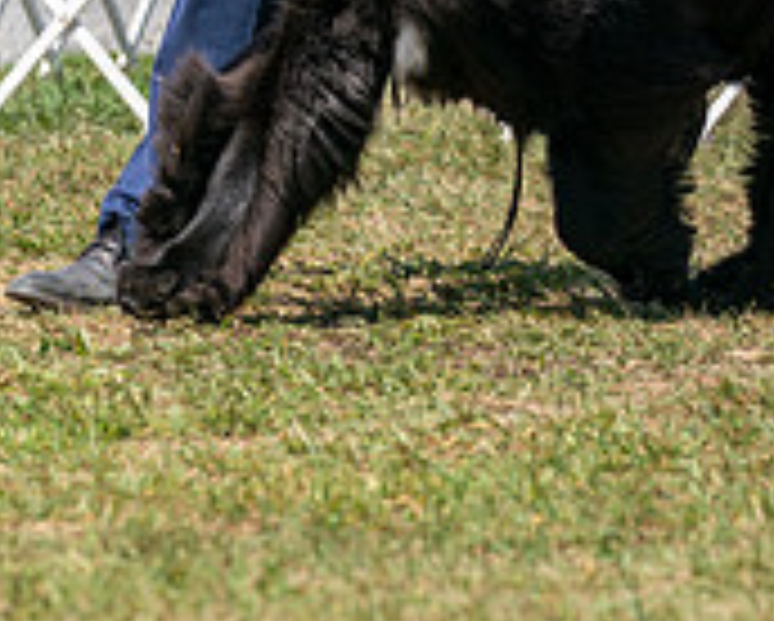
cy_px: -292
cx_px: 547
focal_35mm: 582
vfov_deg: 2.7
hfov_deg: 3.3
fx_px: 13347
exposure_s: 1/1600
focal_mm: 158
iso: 200
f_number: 4.5
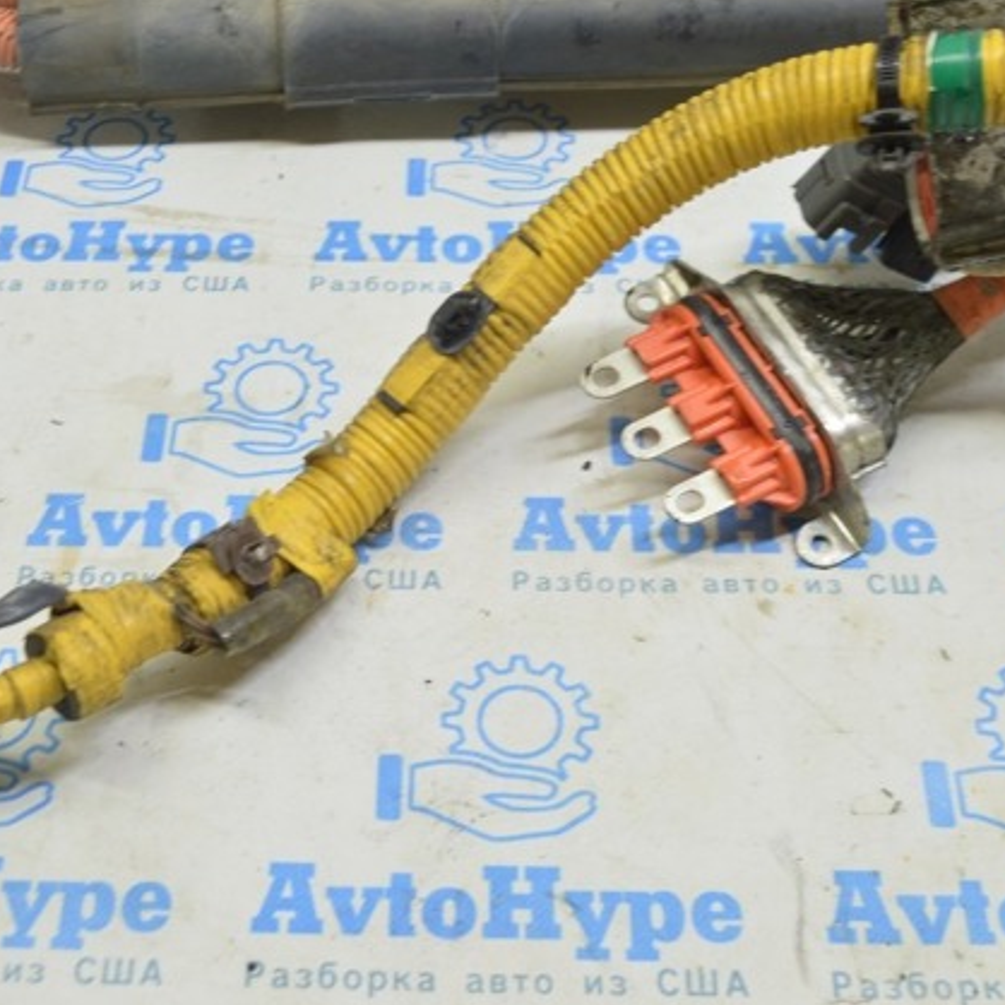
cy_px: 499
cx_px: 373
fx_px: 1729
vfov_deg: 32.4
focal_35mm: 53
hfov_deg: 32.2
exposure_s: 1/20
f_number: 5.6
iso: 400
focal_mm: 27
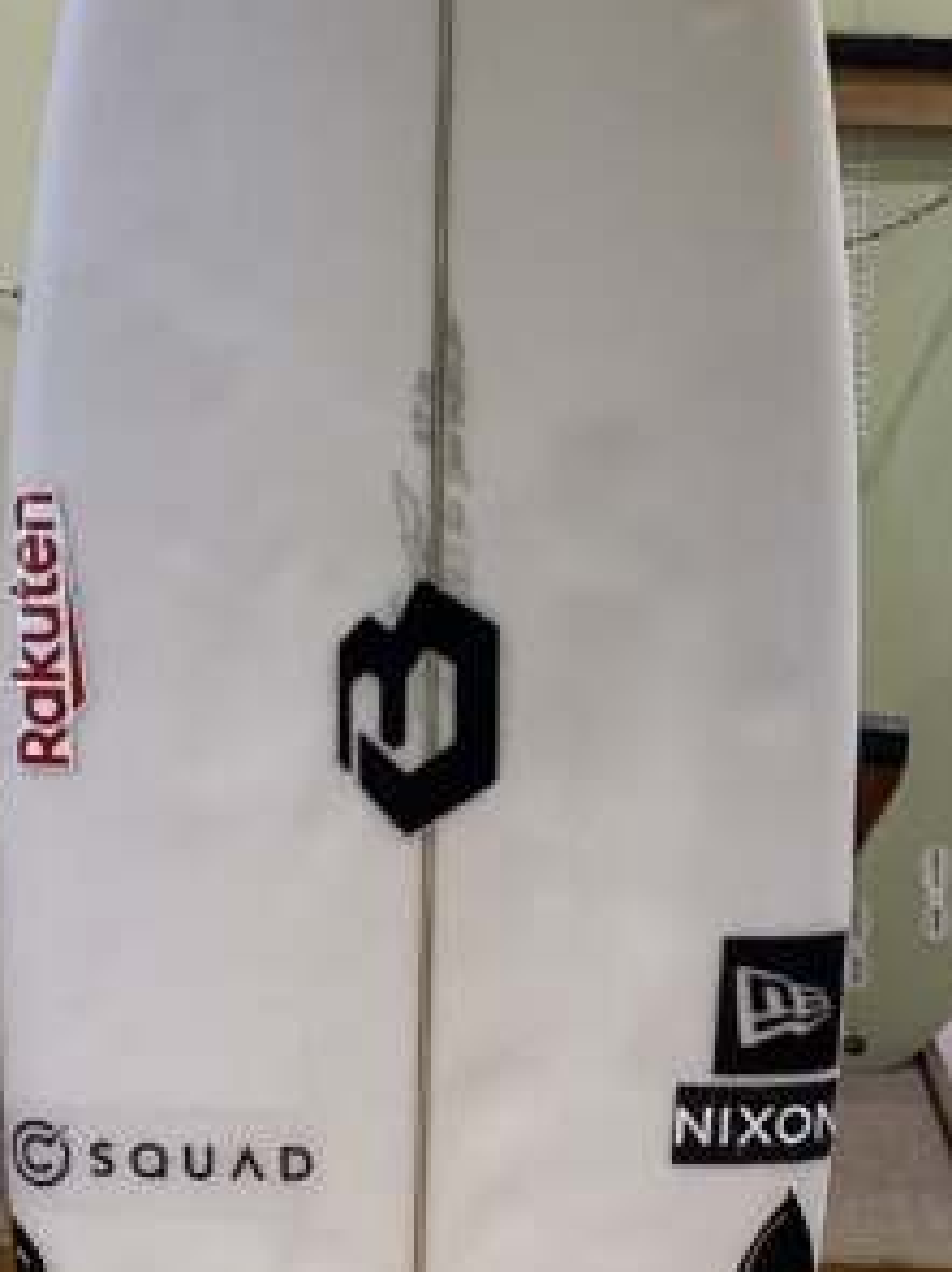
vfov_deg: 23.3
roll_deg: -0.7
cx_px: 414
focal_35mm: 84
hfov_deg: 17.6
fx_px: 3082
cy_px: 642
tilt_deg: -15.2
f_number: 2.4
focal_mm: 3.3
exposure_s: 1/50
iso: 64
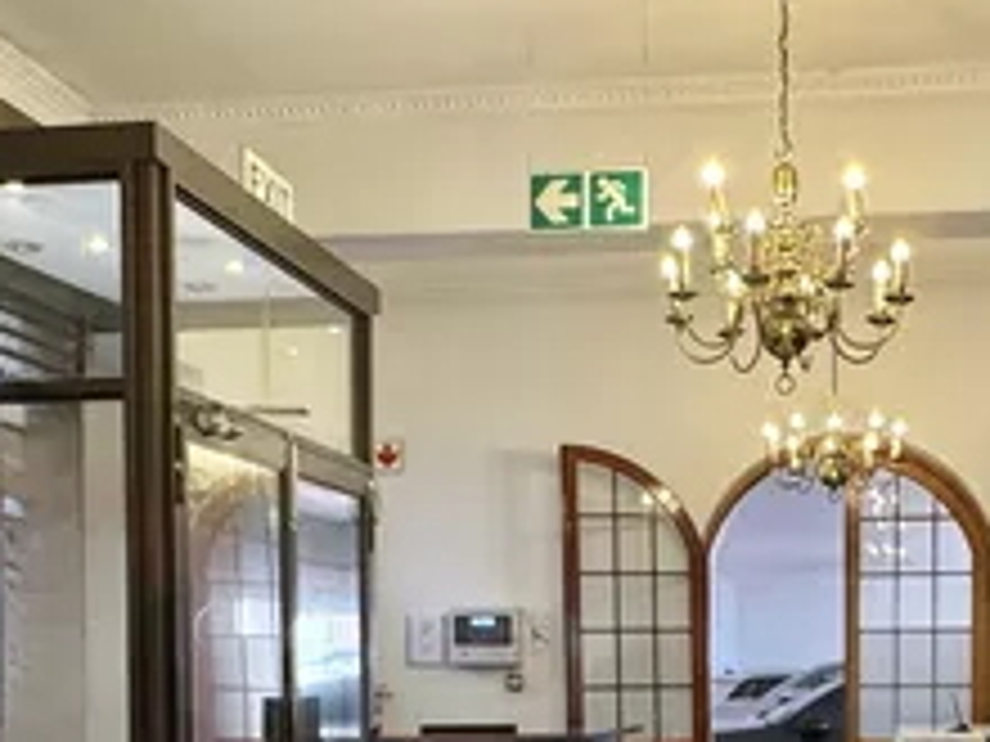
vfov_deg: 26.9
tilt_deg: -2.7
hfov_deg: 36.7
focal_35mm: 51
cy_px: 746
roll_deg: -0.5
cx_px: 729
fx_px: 1459
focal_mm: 2.22
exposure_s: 1/50
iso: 250
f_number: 2.2
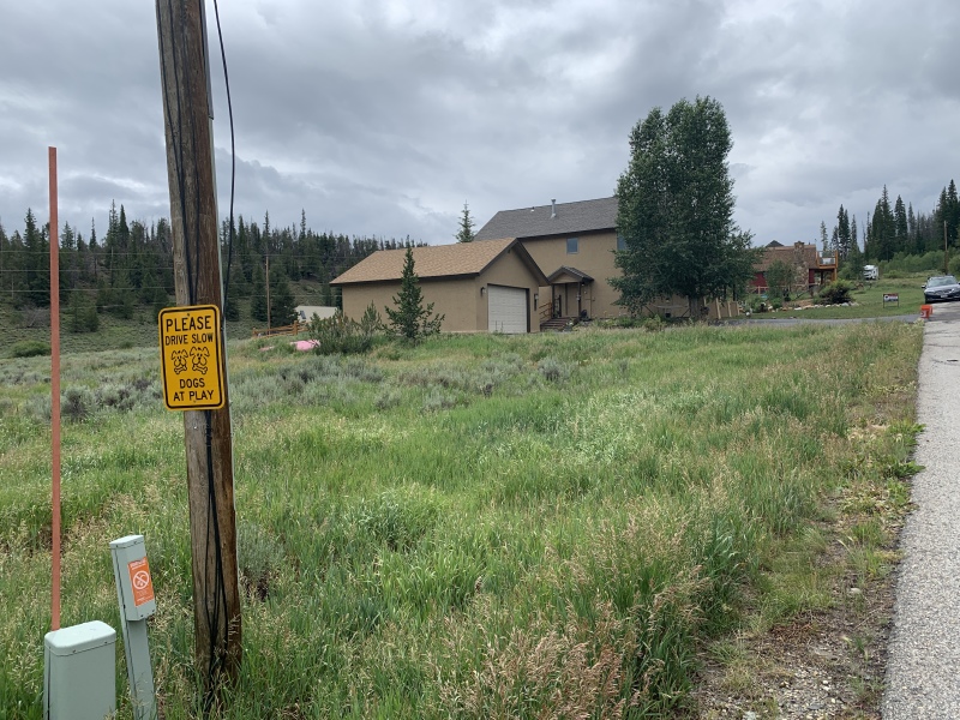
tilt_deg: +0.2
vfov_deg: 53.1
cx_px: 480
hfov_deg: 67.3
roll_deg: +1.0
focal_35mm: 26
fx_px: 721
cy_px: 360
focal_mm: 4.25
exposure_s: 1/2681
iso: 25
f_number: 1.8
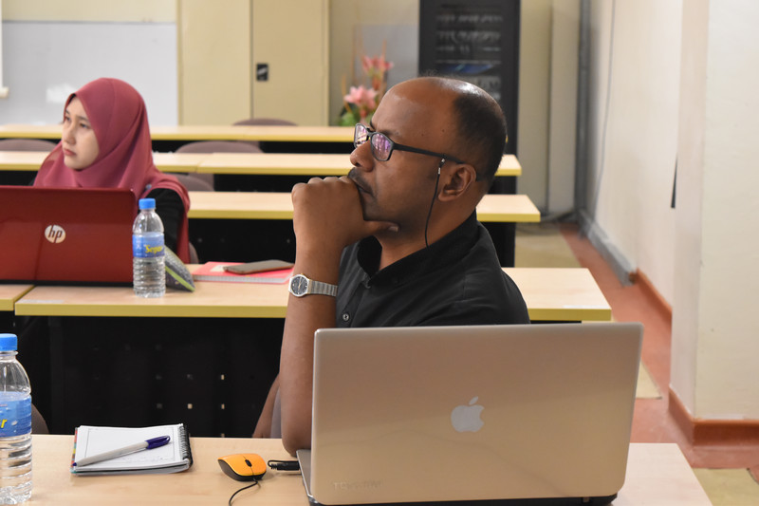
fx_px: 1739
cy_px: 253
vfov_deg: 16.5
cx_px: 380
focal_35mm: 82
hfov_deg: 24.6
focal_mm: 55
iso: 3200
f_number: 5.6
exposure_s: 1/125
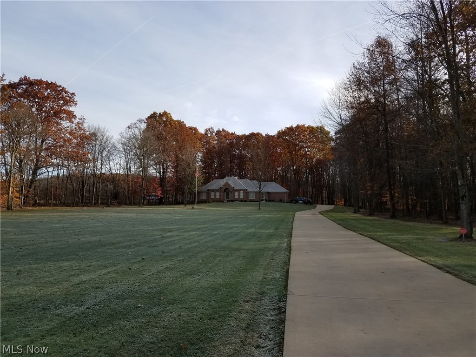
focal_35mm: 26
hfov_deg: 67.3
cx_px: 238
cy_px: 178
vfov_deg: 53.1
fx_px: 358
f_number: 1.7
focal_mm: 4.2
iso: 40
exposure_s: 1/1320
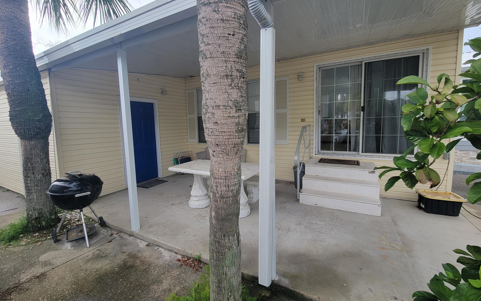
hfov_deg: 105.3
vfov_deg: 78.6
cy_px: 145
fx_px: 184
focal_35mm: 14
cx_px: 241
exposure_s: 1/128
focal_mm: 2.2
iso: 50
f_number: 2.2
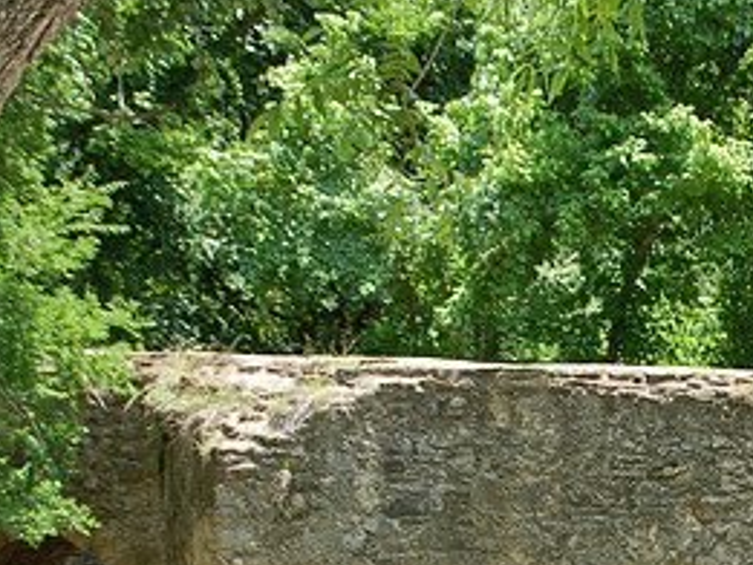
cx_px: 770
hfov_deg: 17.1
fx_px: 2439
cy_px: 519
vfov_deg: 13.1
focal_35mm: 112
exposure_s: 1/160
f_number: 5
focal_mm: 35
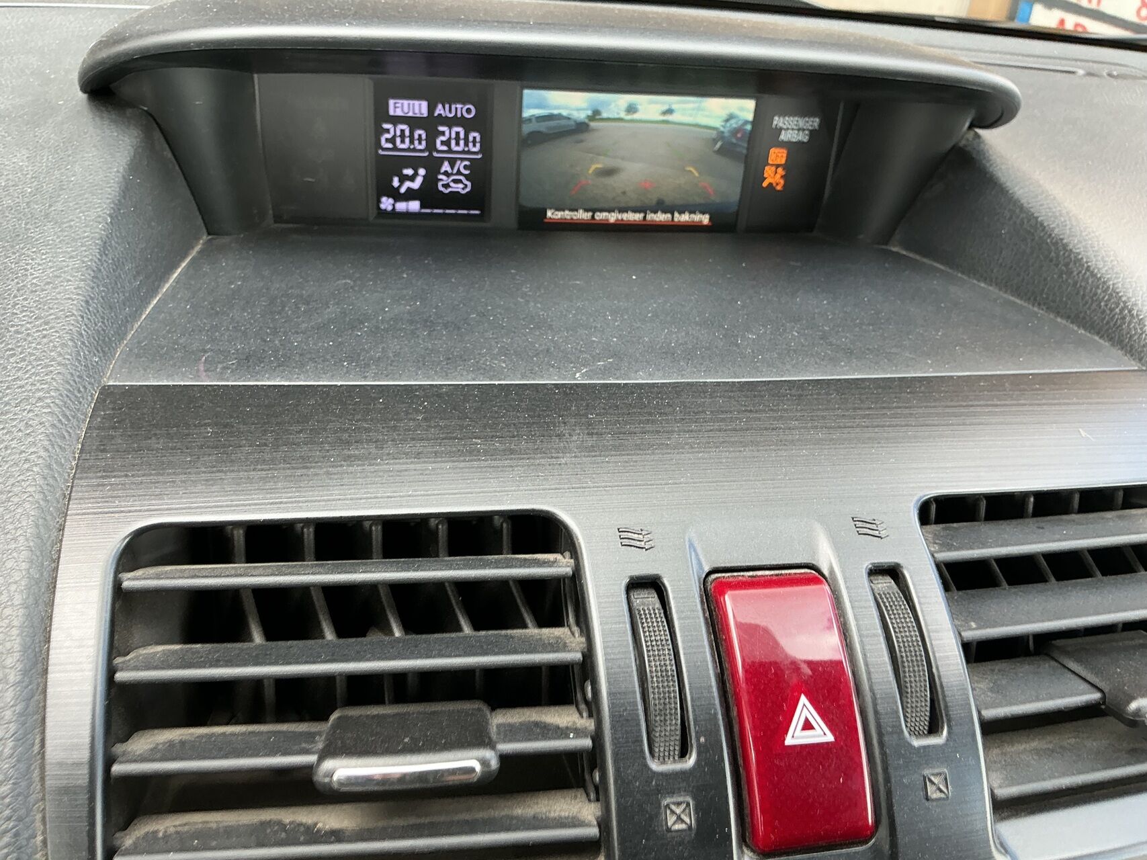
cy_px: 430
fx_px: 961
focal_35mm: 29
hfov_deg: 61.7
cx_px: 574
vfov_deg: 48.2
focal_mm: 3
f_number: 1.8
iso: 40
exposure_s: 1/60
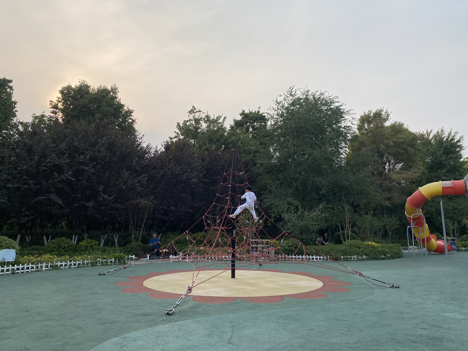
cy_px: 176
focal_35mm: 26
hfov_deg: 67.3
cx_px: 234
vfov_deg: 53.1
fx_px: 352
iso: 32
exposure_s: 1/1565
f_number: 1.8
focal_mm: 4.25
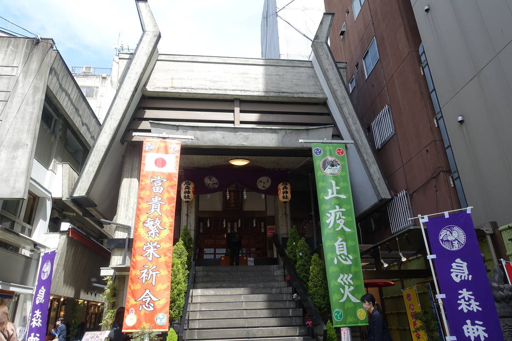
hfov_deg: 73.7
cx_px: 256
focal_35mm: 24
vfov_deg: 53.1
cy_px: 170
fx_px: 341
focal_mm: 8.8
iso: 125
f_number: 4
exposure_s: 1/320
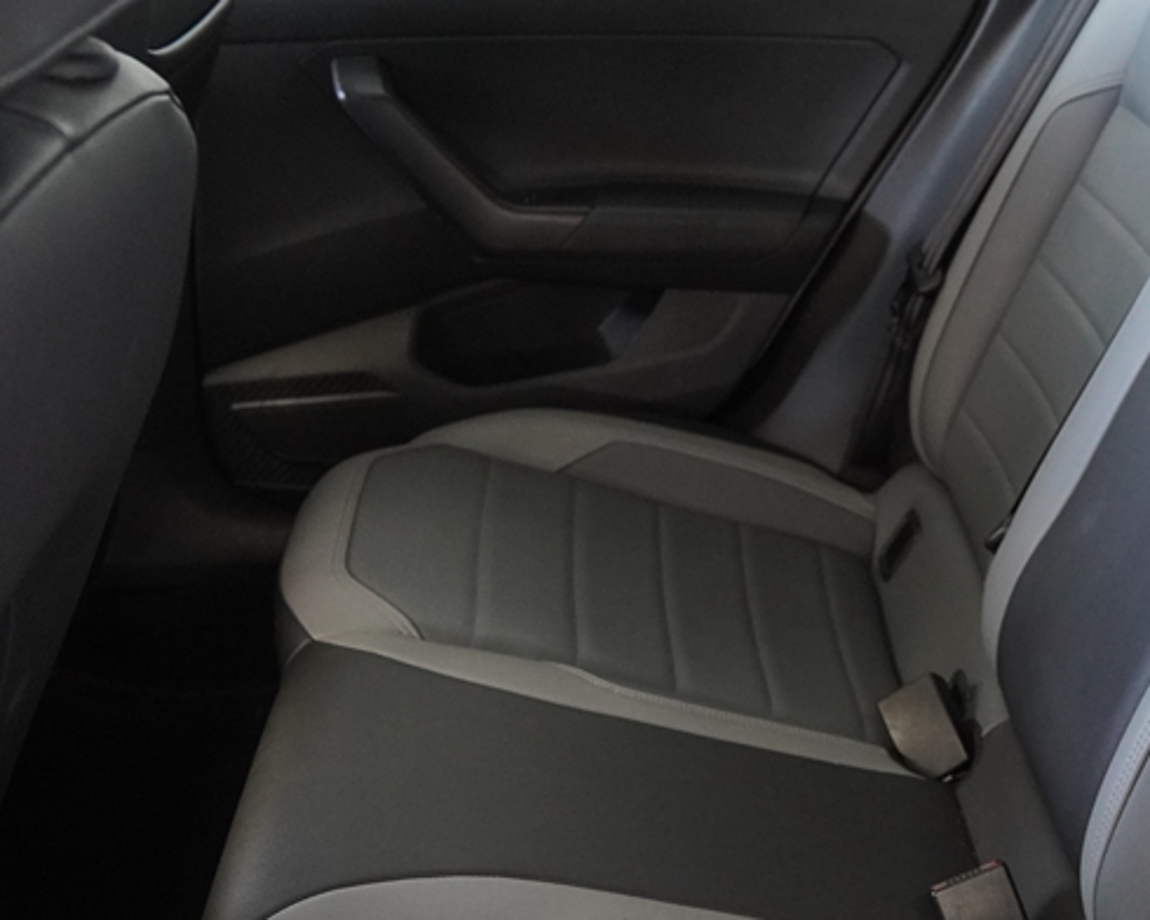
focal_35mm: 50
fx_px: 1701
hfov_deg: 34.7
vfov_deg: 30.3
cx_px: 1091
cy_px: 452
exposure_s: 1/160
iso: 2000
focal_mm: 17
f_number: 2.8
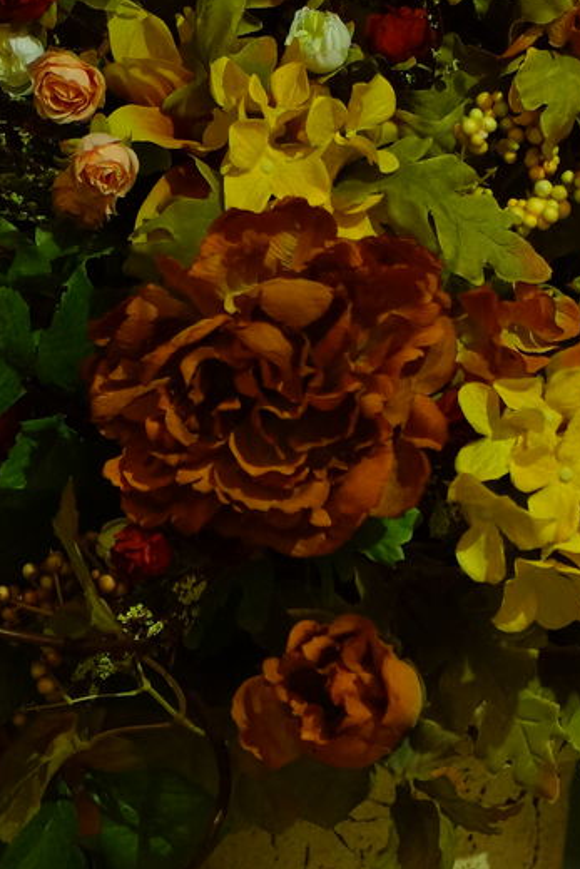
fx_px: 8452
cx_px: 97
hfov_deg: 3.9
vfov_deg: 5.9
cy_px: 462
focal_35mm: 350
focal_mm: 90
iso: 800
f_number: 2.8
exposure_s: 1/200
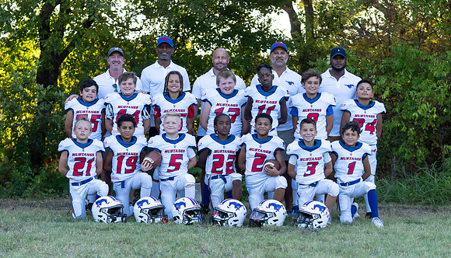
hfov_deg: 20.5
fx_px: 1245
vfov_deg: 11.8
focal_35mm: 104
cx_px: 217
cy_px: 136
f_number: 3.5
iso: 250
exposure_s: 1/320
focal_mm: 70
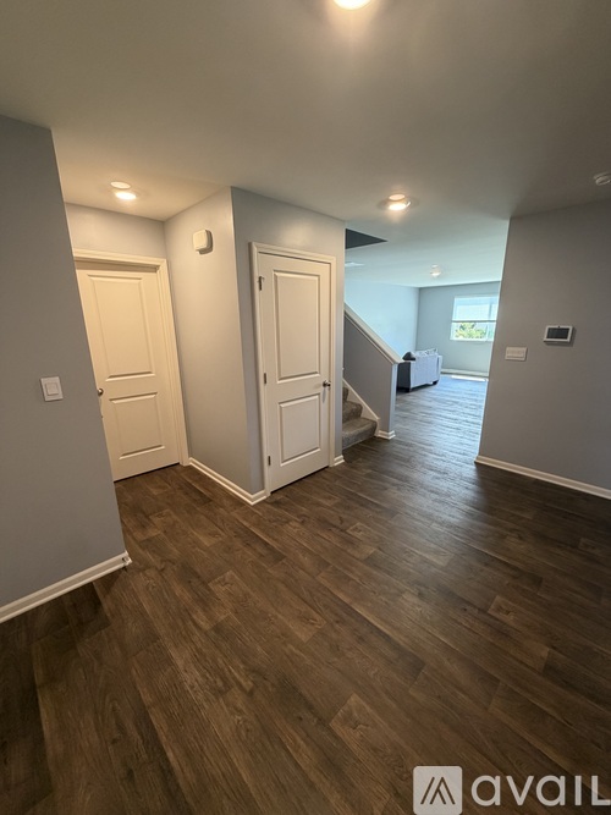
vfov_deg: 102.1
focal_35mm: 14
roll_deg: +1.2
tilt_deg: -14.2
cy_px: 408
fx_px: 330
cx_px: 306
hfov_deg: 85.7
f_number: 2.2
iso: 250
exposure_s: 1/60
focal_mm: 2.22
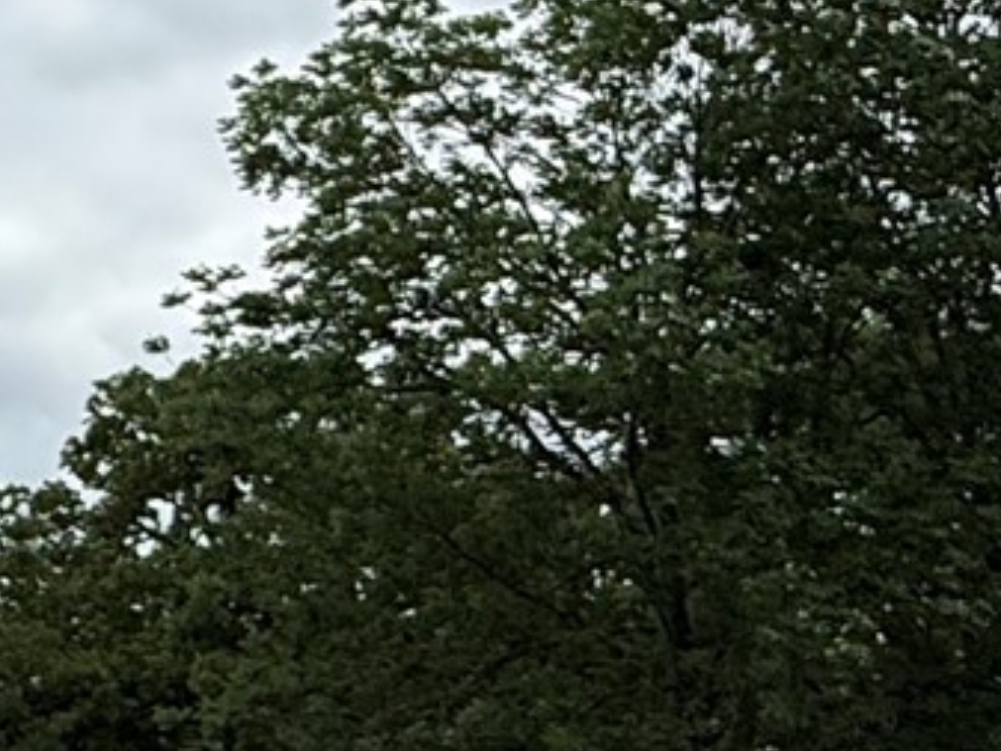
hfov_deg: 20.8
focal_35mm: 85
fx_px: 2459
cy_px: 279
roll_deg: -0.7
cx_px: -321
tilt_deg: +15.4
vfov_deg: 17.4
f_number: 2.2
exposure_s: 1/4425
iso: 50
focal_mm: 2.22
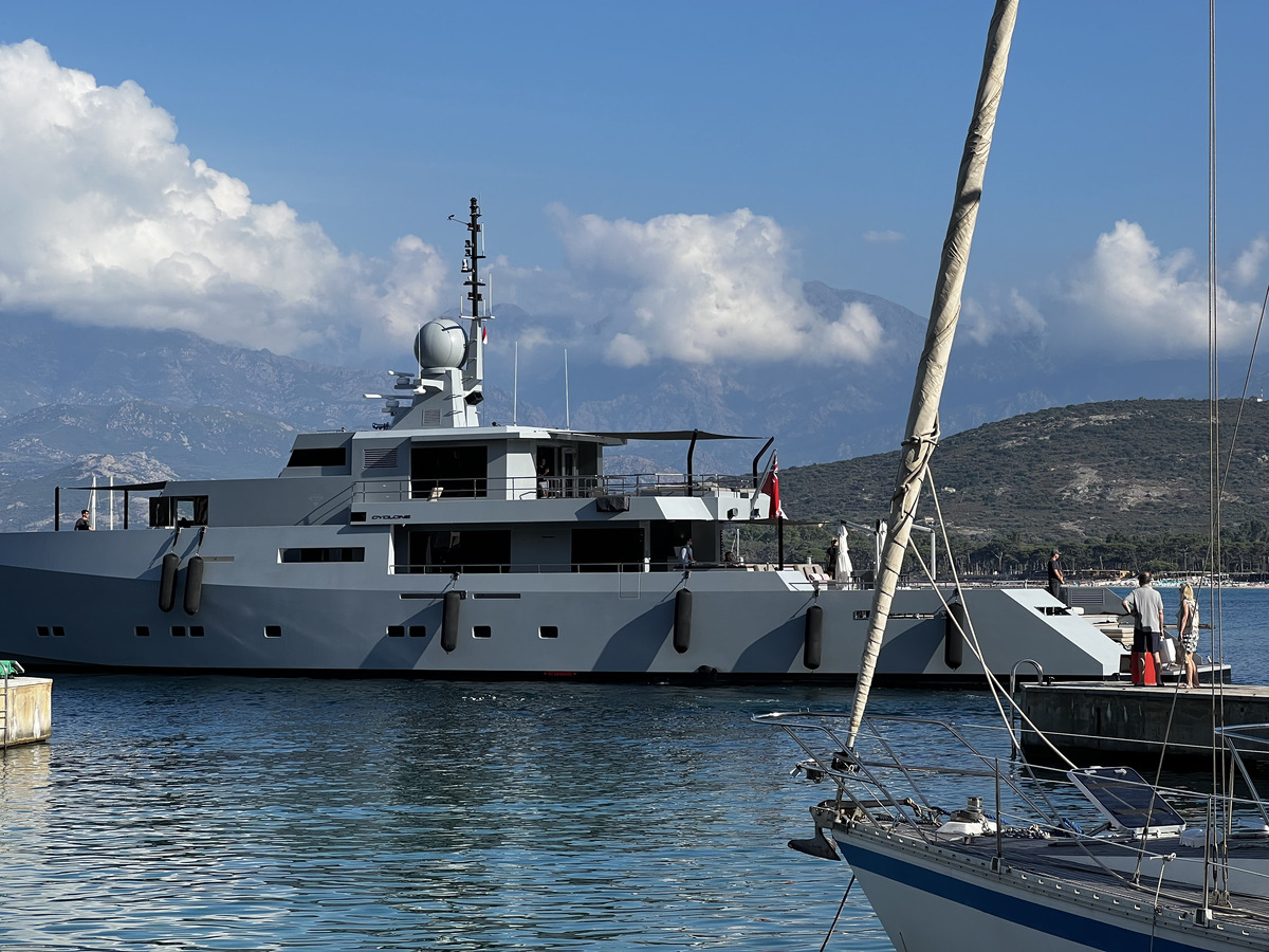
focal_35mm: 77
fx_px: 2823
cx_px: 634
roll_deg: +0.3
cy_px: 476
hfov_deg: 25.3
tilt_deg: +2.6
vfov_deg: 19.1
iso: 32
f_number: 2.8
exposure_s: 1/742
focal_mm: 9
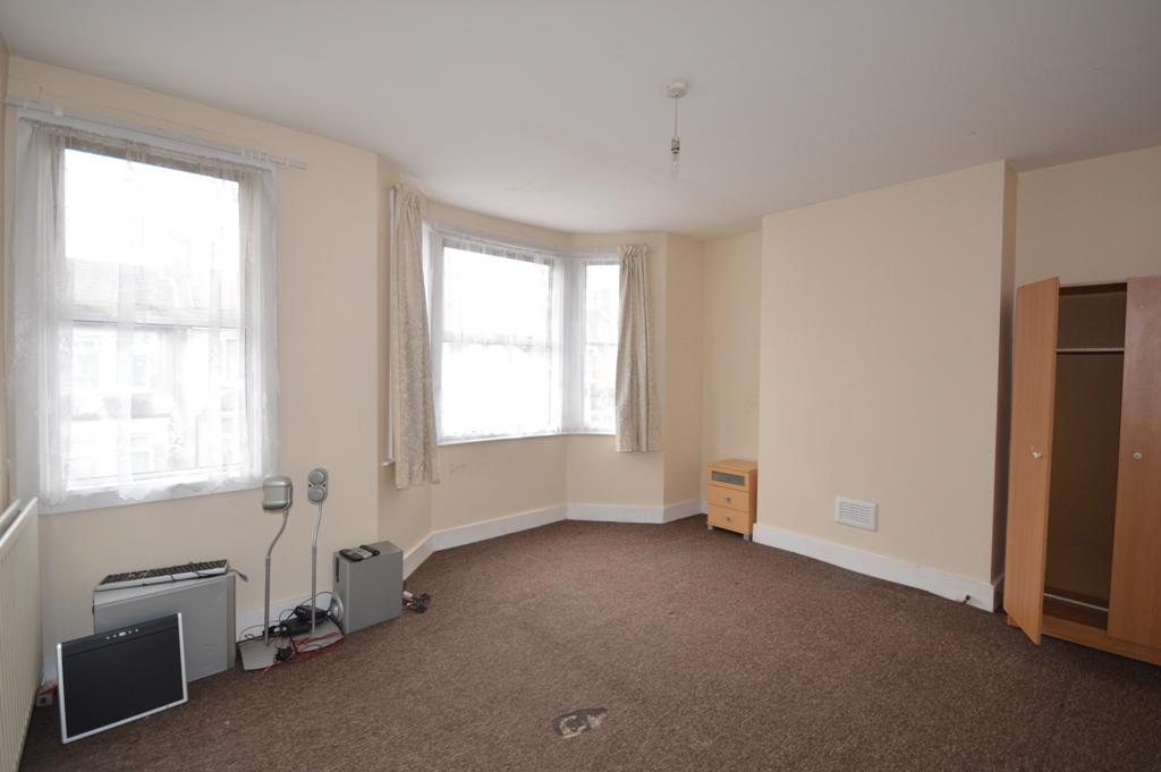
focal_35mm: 15
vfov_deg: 77.2
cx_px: 580
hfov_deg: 100.4
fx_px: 483
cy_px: 386
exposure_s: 1/125
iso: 400
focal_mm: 10
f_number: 5.6
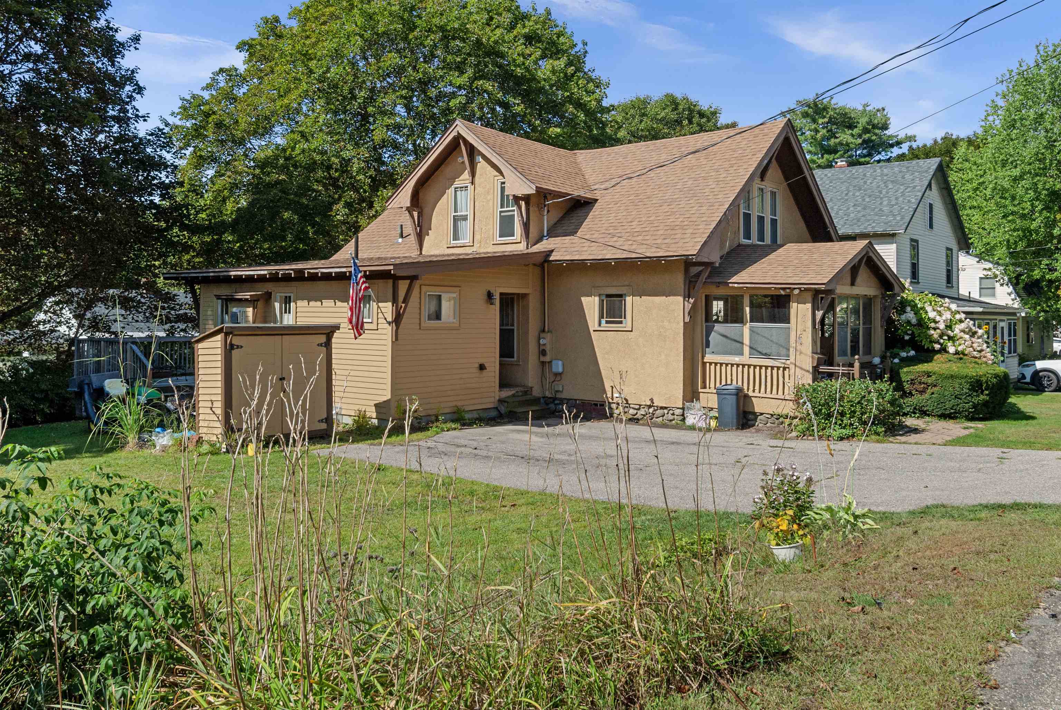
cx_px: 530
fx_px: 1062
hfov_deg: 53.1
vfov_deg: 37.0
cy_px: 355
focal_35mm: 36
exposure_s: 1/180
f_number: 11
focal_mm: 24
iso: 200
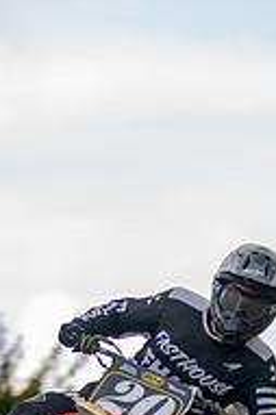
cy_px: 445
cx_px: -12
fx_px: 5380
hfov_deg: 2.9
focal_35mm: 467
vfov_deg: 4.4
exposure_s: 1/400
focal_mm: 130
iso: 64
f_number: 2.8
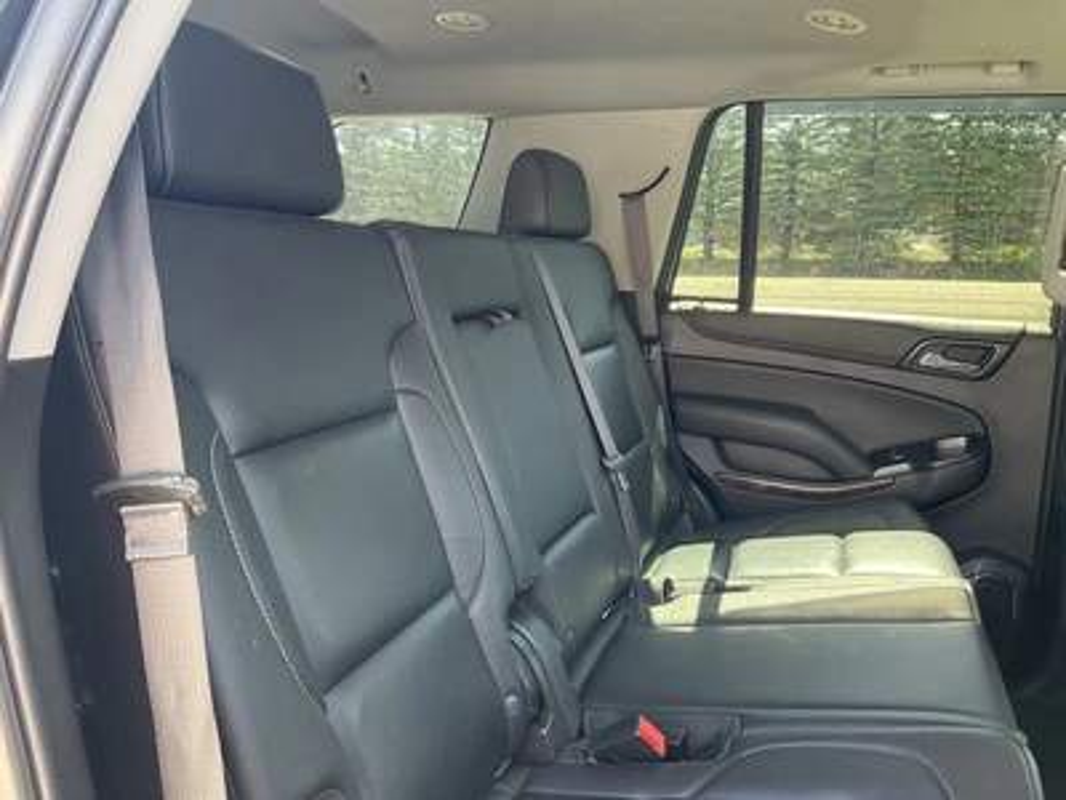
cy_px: 400
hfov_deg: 61.7
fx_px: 893
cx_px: 533
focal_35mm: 29
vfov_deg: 48.2
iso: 64
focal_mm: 3
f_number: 1.8
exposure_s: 1/85
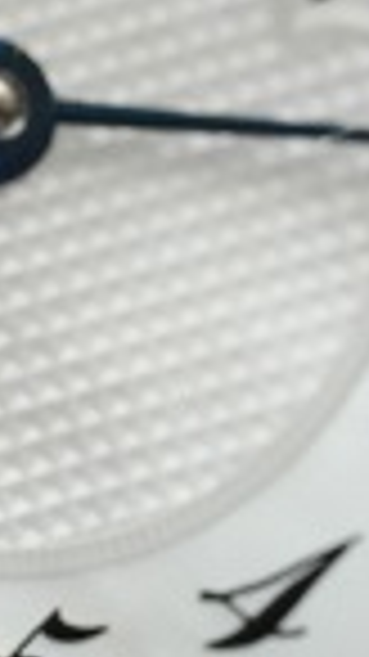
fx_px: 8934
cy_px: 970
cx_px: -360
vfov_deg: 4.2
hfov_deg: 2.4
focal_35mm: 513
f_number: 9
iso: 12800
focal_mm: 105
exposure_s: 1/250
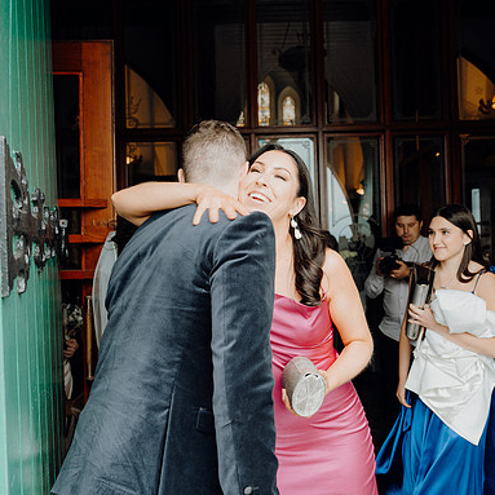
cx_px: 268
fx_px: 582
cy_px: 249
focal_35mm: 36
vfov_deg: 46.0
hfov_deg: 46.0
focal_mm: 28
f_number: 3.5
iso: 320
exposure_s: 1/200
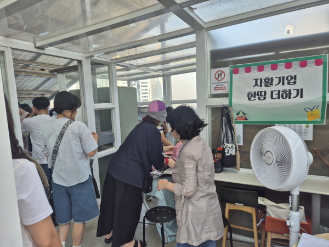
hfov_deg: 73.9
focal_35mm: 23
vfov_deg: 58.9
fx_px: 219
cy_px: 124
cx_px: 164
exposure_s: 1/398
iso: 25
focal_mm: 5.4
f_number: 1.8
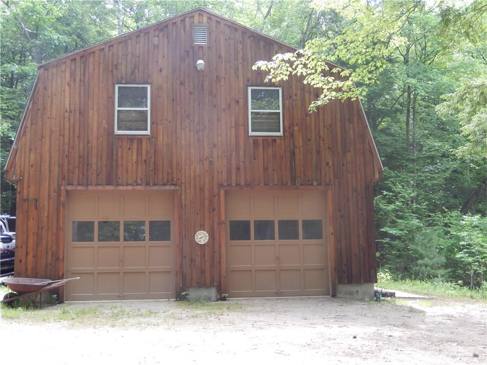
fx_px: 577
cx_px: 244
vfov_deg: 35.1
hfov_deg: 45.8
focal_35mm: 41
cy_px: 182
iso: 125
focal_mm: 7.3
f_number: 4.2
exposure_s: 1/50
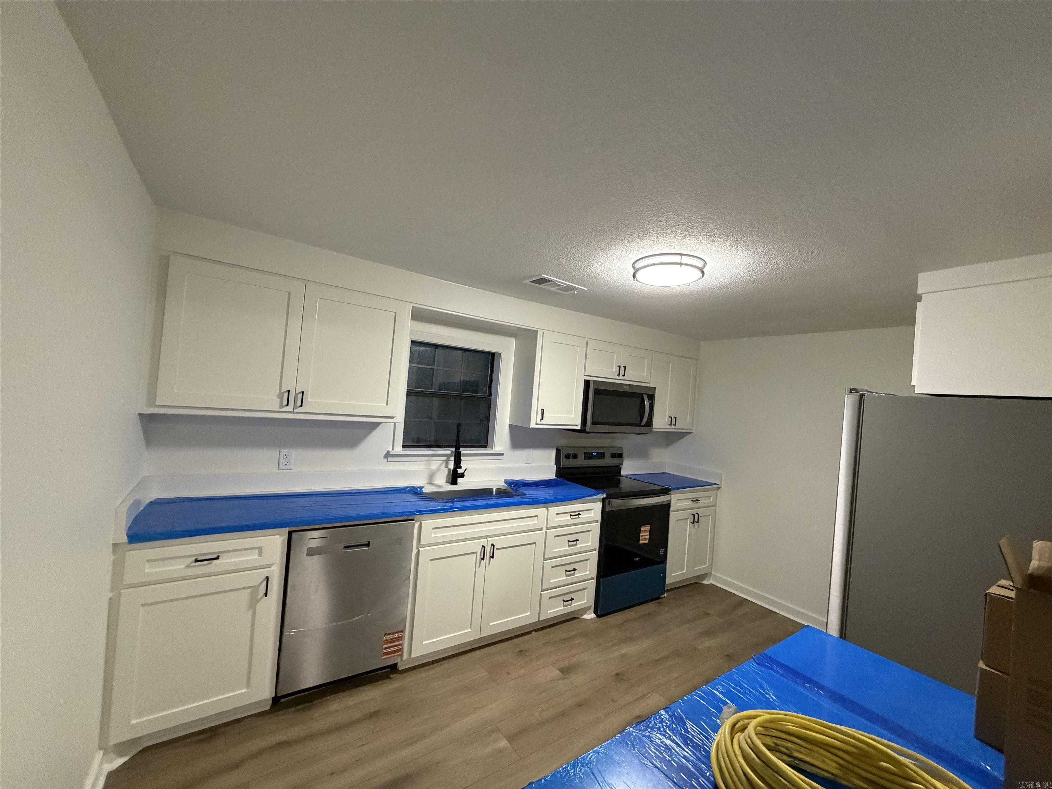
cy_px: 394
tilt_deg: -0.1
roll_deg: -4.1
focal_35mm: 14
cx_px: 526
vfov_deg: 85.7
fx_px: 425
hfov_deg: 102.1
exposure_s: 1/60
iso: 500
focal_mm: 2.22
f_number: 2.2
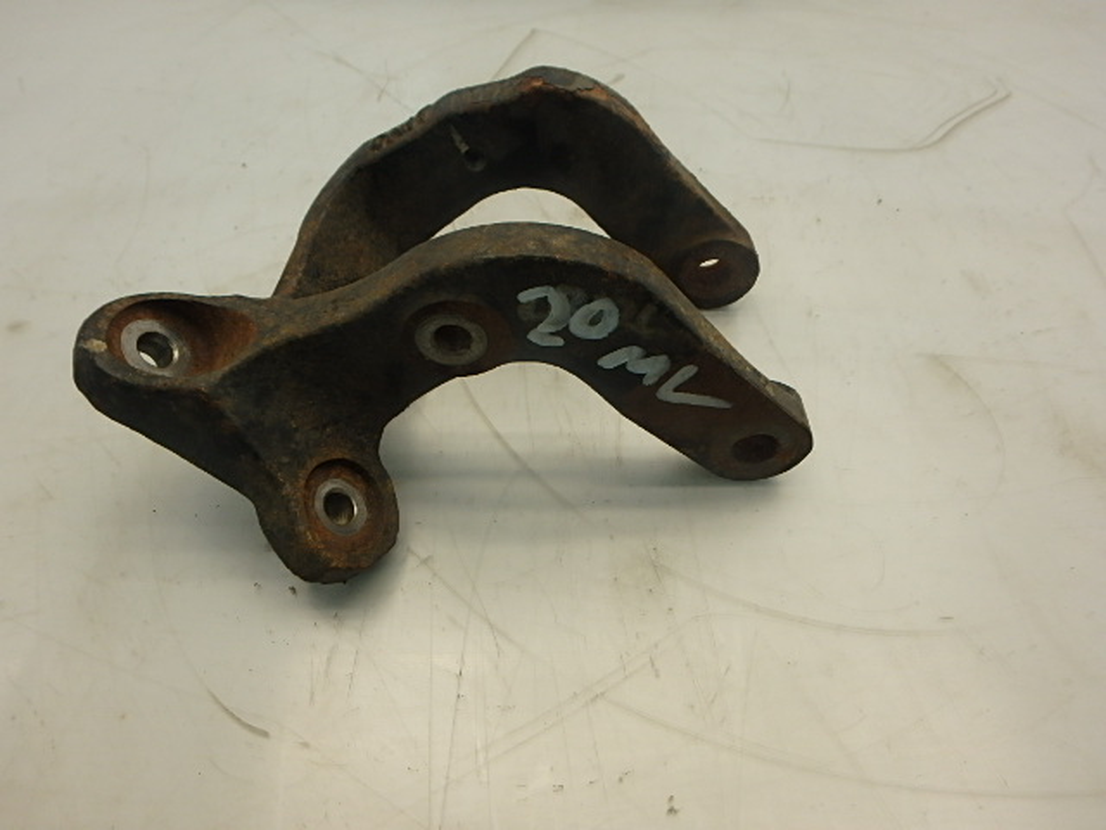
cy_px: 415
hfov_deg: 79.0
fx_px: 671
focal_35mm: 21
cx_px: 553
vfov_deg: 63.4
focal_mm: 3.7
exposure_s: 1/60
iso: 160
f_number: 3.5
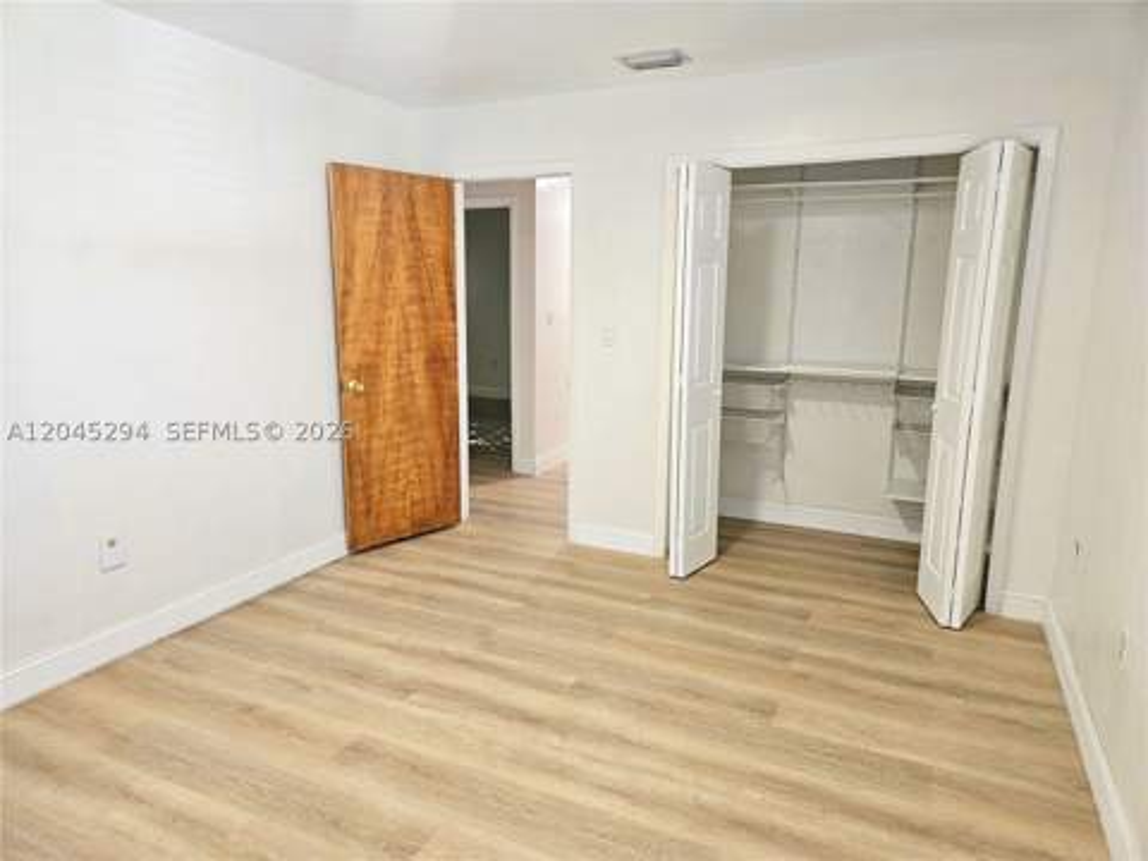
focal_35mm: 23
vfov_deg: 58.9
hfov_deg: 73.9
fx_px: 763
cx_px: 574
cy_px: 430
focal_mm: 5.4
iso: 640
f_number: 1.8
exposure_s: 1/120
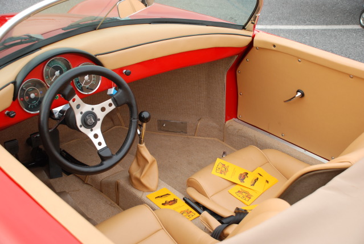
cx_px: 182
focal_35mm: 46
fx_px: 471
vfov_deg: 29.0
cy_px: 122
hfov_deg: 42.3
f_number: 4.2
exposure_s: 1/60
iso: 100
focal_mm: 31
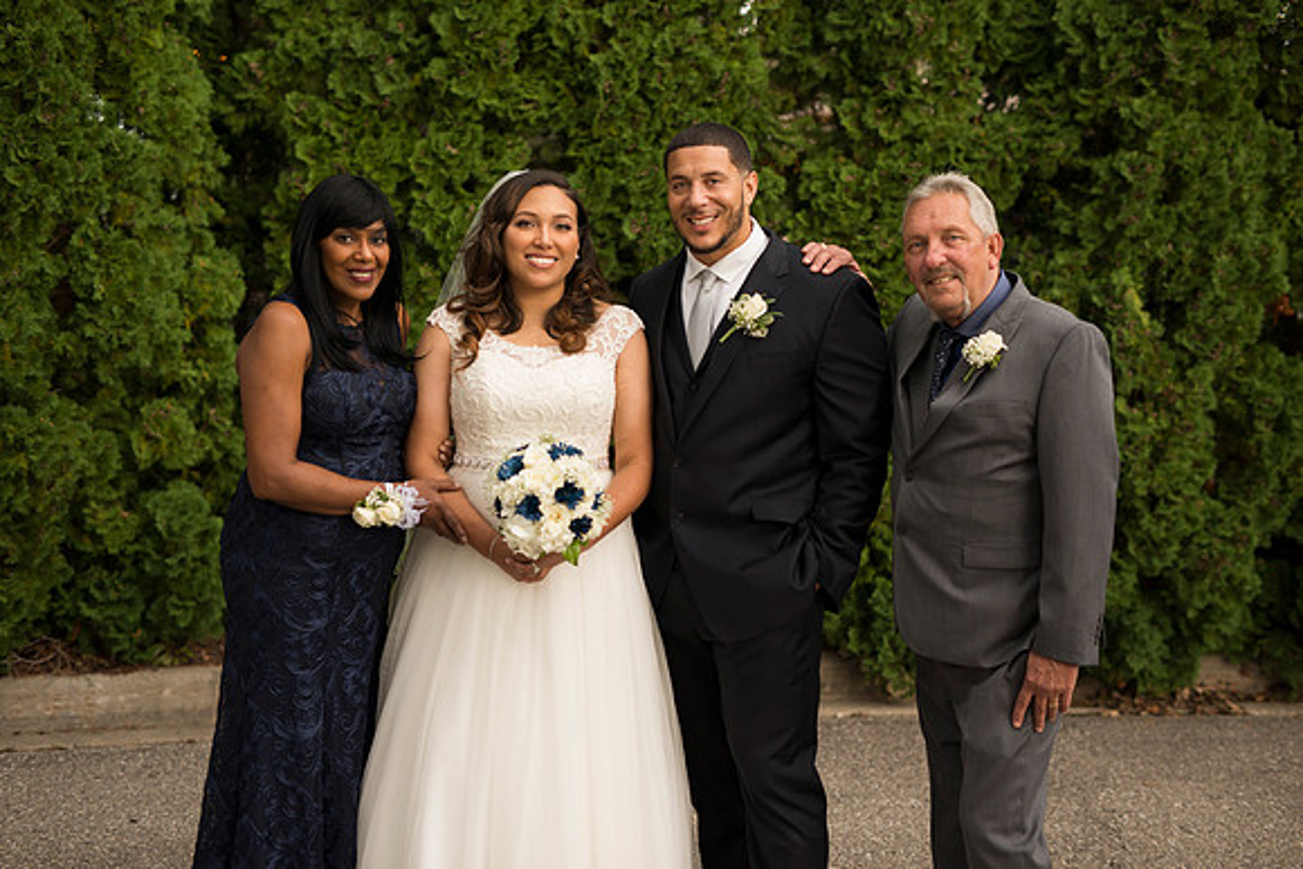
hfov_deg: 39.6
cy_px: 434
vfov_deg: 27.0
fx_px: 1810
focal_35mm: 50
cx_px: 652
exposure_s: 1/250
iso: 200
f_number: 2.2
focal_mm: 50
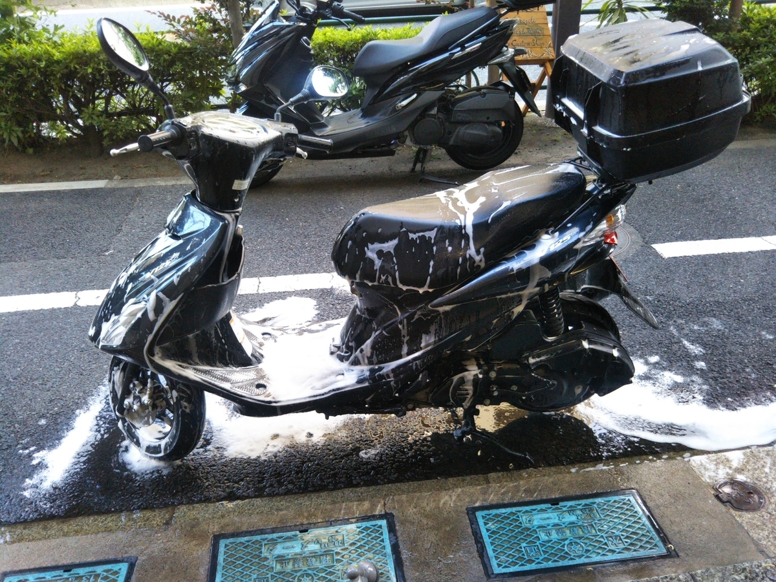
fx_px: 673
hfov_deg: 60.0
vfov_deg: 46.8
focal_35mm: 30
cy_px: 291
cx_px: 388
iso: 111
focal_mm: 4
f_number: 2.2
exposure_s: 1/93
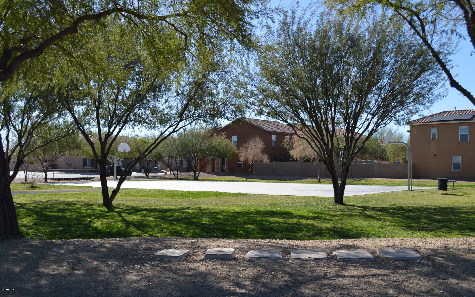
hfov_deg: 52.7
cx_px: 240
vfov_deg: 34.4
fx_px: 479
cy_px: 140
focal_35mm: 37
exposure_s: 1/250
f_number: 8
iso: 100
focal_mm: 24
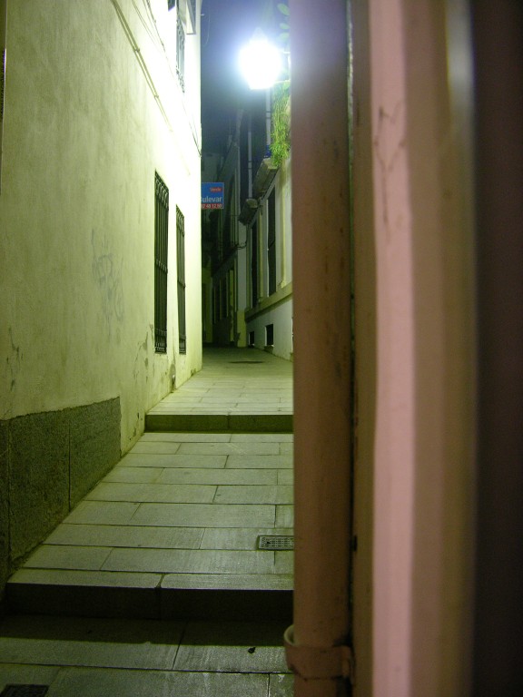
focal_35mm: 35
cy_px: 348
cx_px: 262
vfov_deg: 52.6
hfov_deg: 40.7
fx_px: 705
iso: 200
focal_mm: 8.9
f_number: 2.8
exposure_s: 1
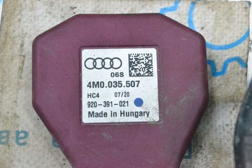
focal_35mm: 82
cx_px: 126
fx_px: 578
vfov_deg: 16.6
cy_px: 84
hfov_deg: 24.6
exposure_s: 1/160
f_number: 10
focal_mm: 55
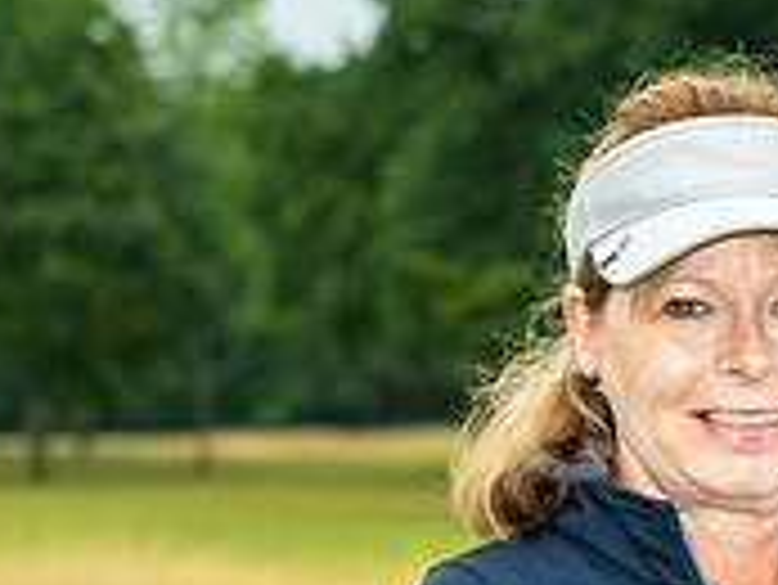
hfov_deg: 5.9
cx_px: 1246
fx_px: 7467
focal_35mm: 332
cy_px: 734
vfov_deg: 4.5
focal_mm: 78
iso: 200
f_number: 5.6
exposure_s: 1/160
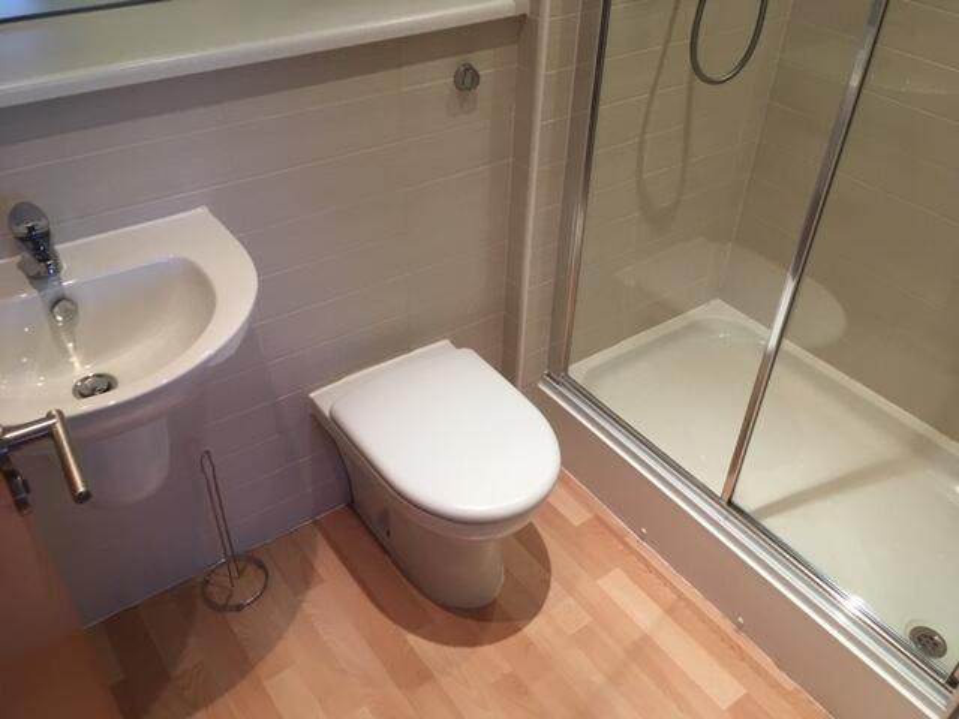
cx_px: 480
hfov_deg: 61.7
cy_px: 360
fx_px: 803
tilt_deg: -36.8
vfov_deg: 48.2
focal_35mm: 29
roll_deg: -1.7
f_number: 2.2
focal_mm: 4.15
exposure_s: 1/33
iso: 100
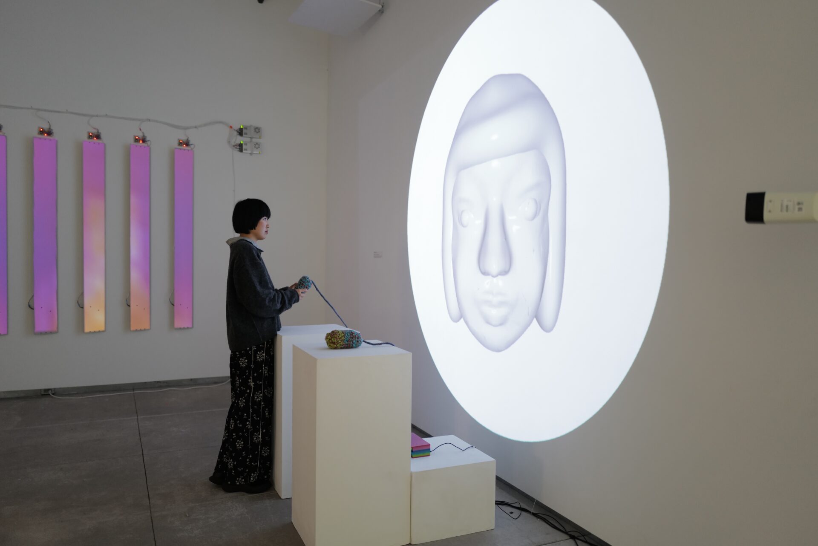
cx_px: 409
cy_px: 273
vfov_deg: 46.4
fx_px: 636
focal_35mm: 28
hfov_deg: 65.5
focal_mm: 28
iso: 1250
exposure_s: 1/50
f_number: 1.7
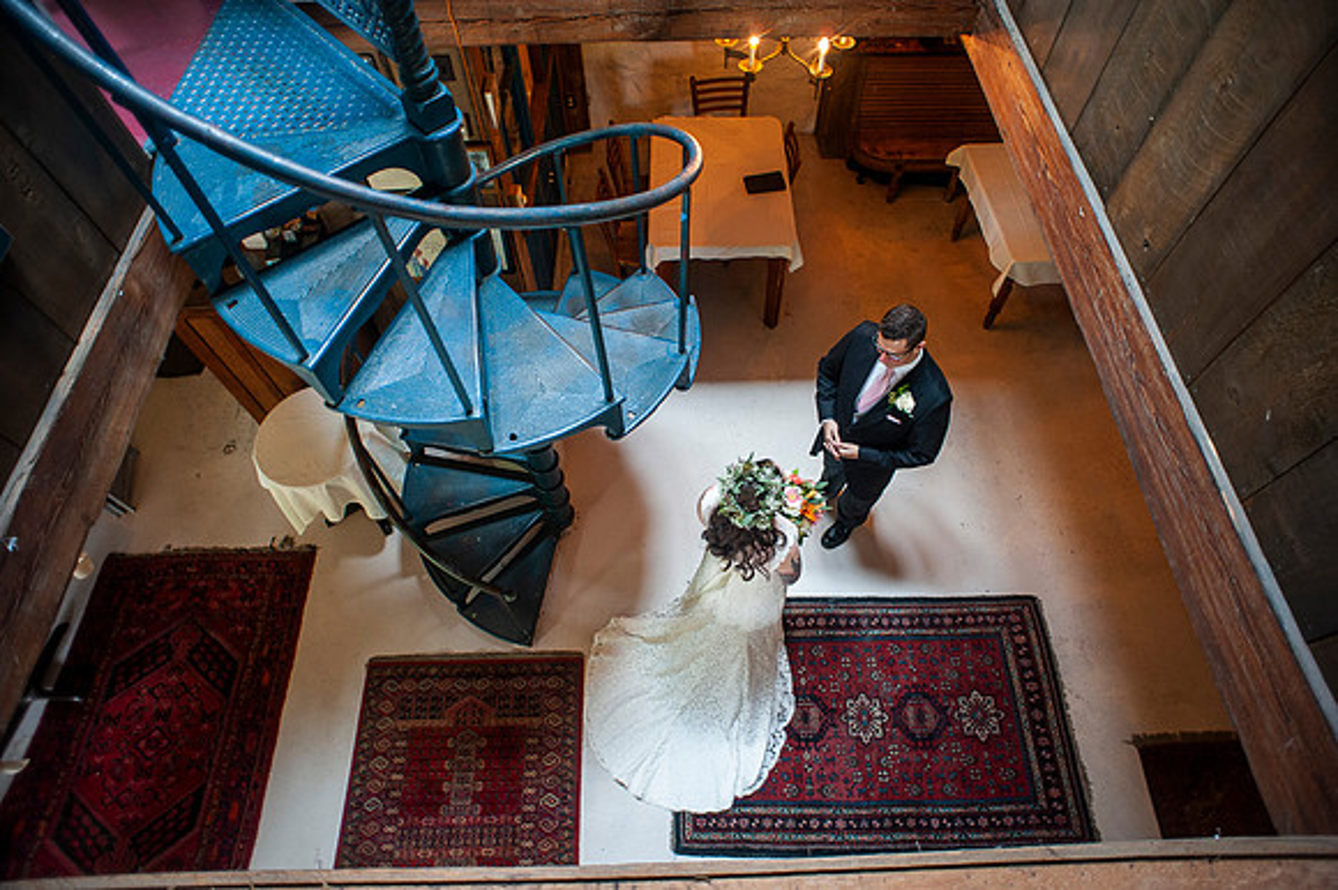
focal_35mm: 20
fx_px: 743
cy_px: 445
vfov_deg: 61.9
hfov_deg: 84.0
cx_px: 669
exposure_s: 1/50
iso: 1000
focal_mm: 20
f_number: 2.8
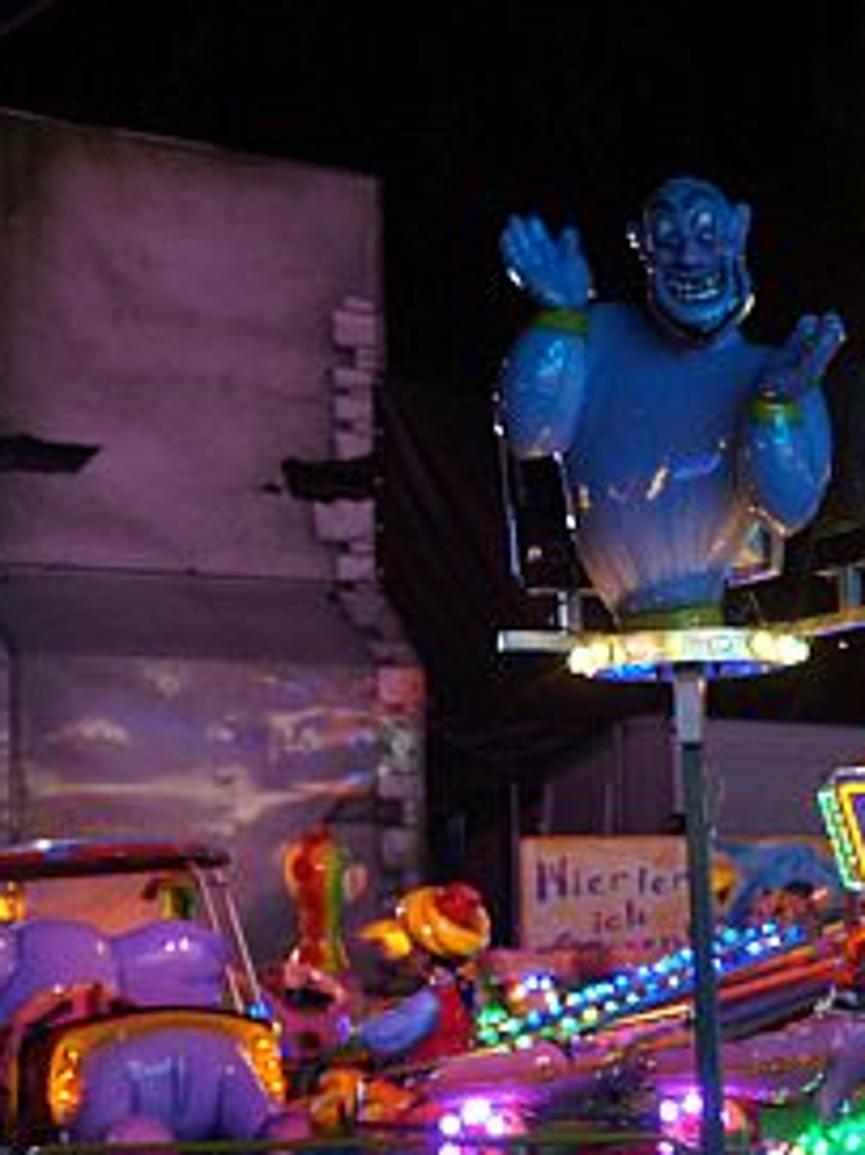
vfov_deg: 24.8
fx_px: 2601
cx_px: 1138
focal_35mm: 78
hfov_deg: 17.6
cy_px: 831
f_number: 4
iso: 1600
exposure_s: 1/160
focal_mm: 24
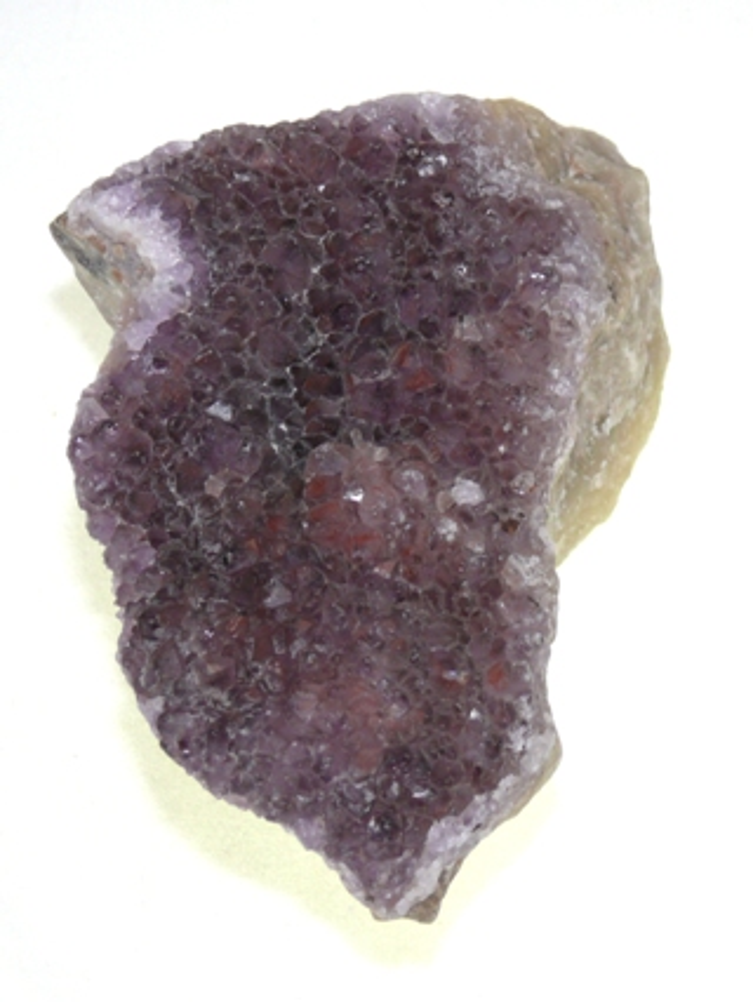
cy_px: 501
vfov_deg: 17.4
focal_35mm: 113
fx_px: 3274
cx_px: 376
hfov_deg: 13.1
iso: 100
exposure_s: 1/200
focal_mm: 23.9
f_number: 5.6
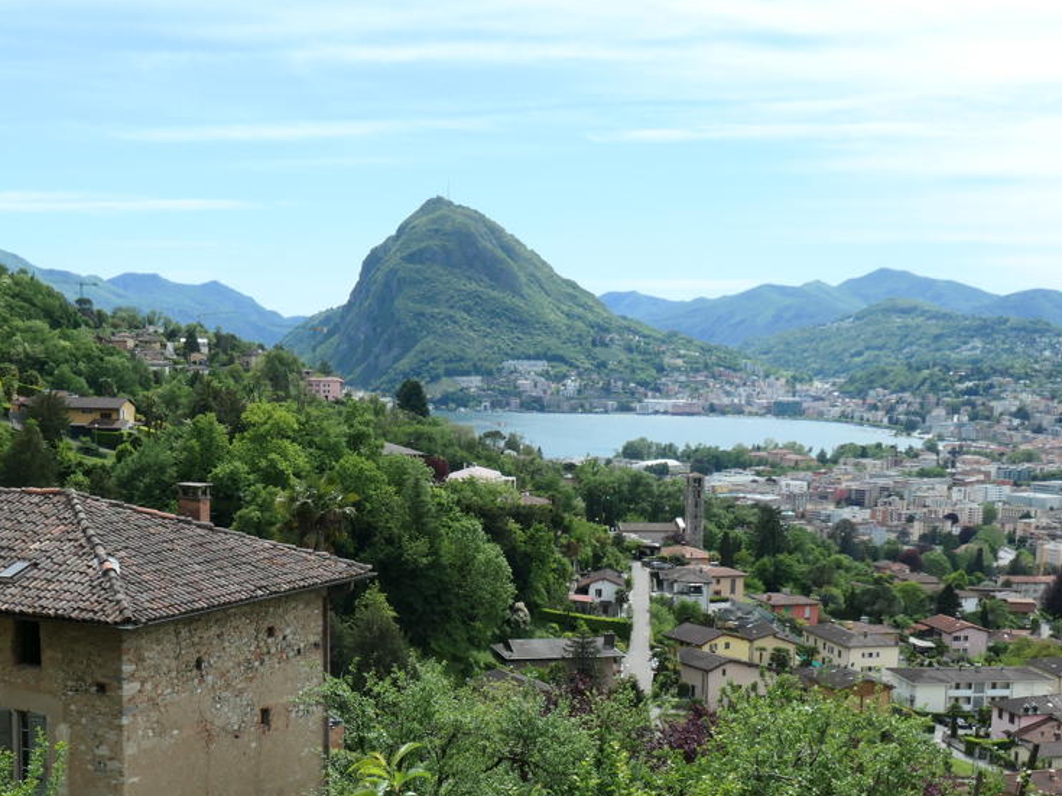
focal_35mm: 51
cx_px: 433
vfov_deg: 28.2
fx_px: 1564
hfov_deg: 37.4
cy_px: 585
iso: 200
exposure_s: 1/1000
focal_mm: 9.3
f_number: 4.5
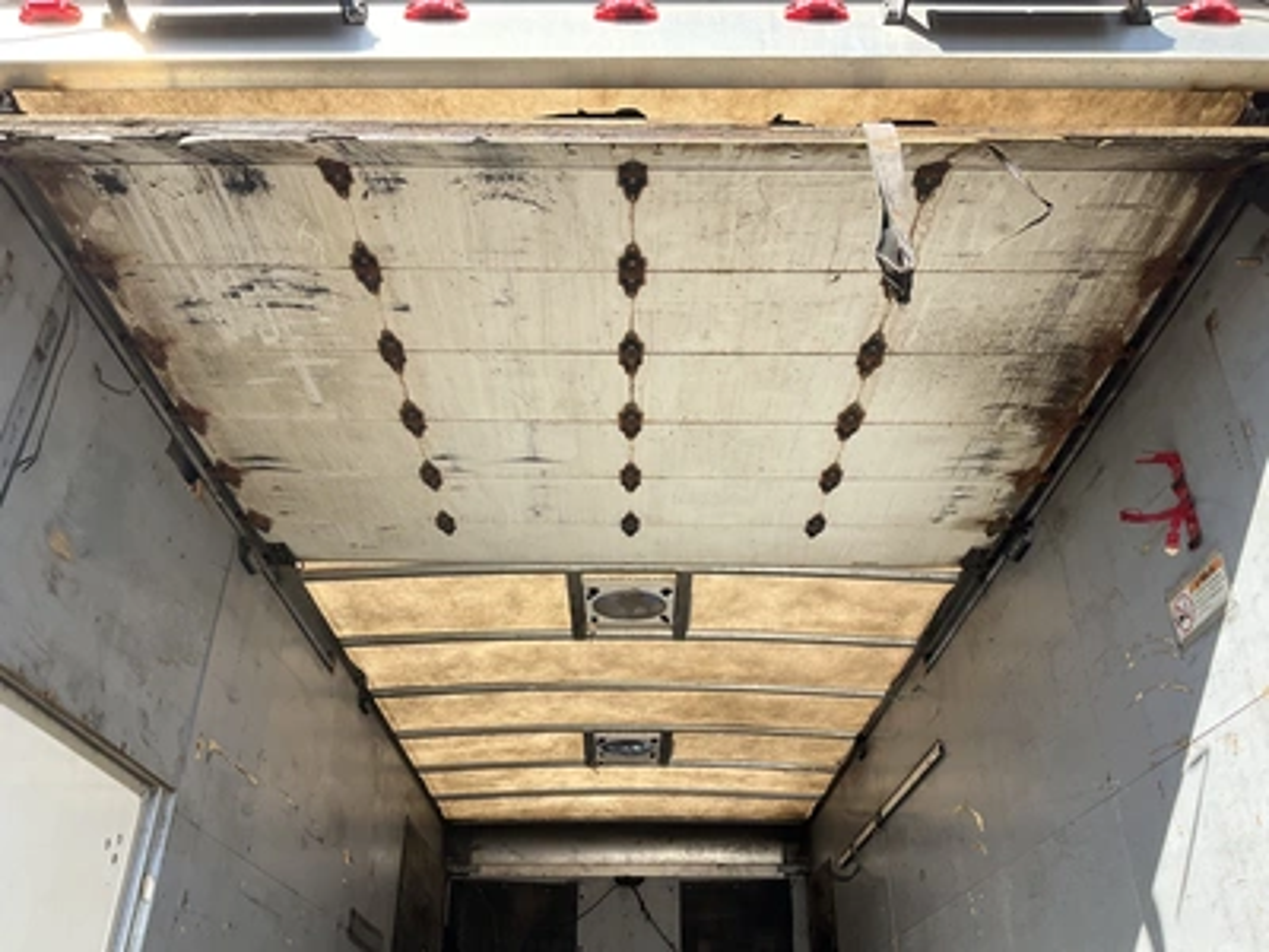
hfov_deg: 61.7
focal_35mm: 29
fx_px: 1063
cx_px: 634
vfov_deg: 48.2
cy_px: 476
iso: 25
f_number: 1.8
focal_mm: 3
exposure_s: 1/409
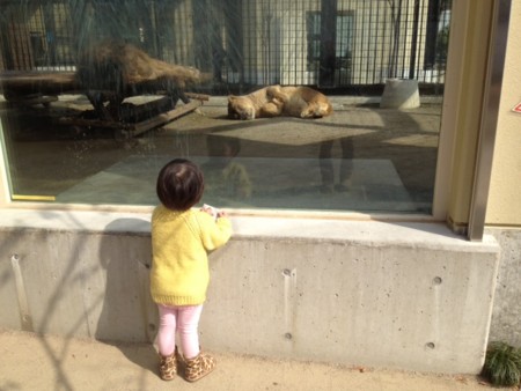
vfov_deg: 40.7
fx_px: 527
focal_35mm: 35
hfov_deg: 52.6
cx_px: 260
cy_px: 196
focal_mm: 4.28
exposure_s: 1/1082
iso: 50
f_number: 2.4
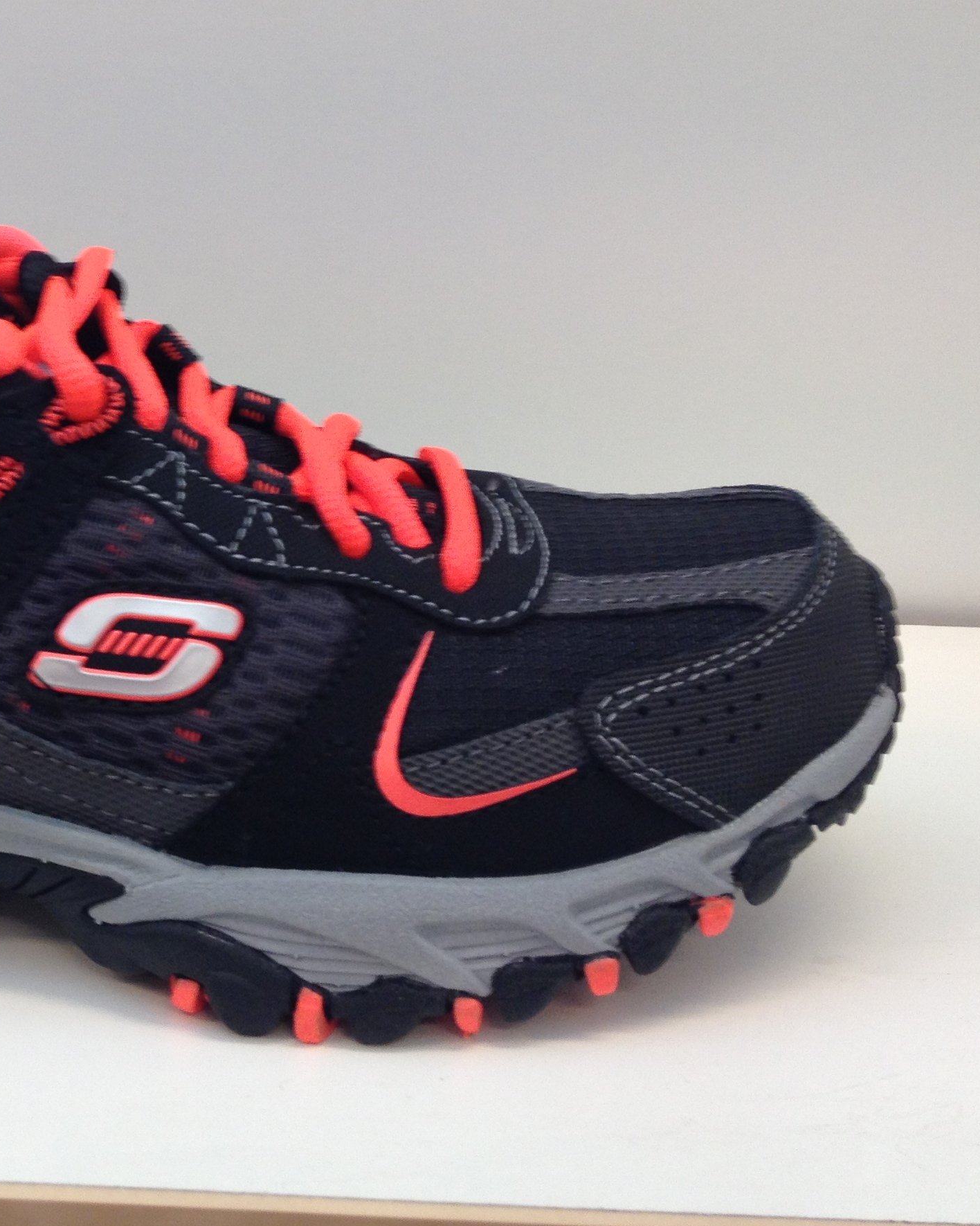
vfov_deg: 29.8
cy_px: 405
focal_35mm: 63
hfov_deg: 23.3
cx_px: 12
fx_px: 2284
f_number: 2.4
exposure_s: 1/40
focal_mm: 4.28
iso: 80
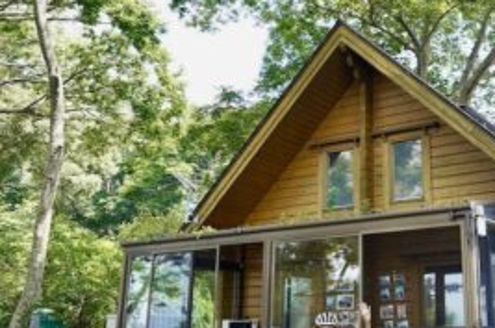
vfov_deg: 28.9
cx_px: 369
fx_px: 637
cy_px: 140
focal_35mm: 46
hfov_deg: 41.3
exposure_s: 1/800
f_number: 1.8
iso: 125
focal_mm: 11
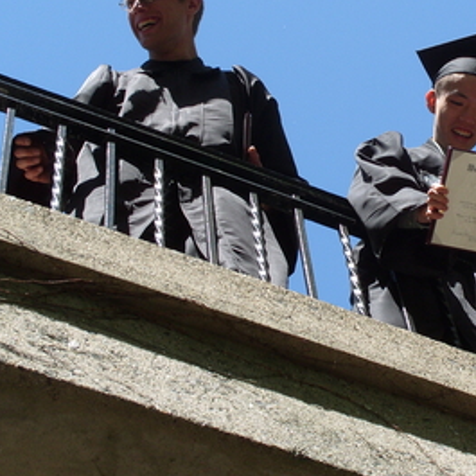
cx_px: 397
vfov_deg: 14.0
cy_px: 131
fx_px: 1929
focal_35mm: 124
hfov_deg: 14.0
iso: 80
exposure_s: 1/350
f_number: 5.4
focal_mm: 13
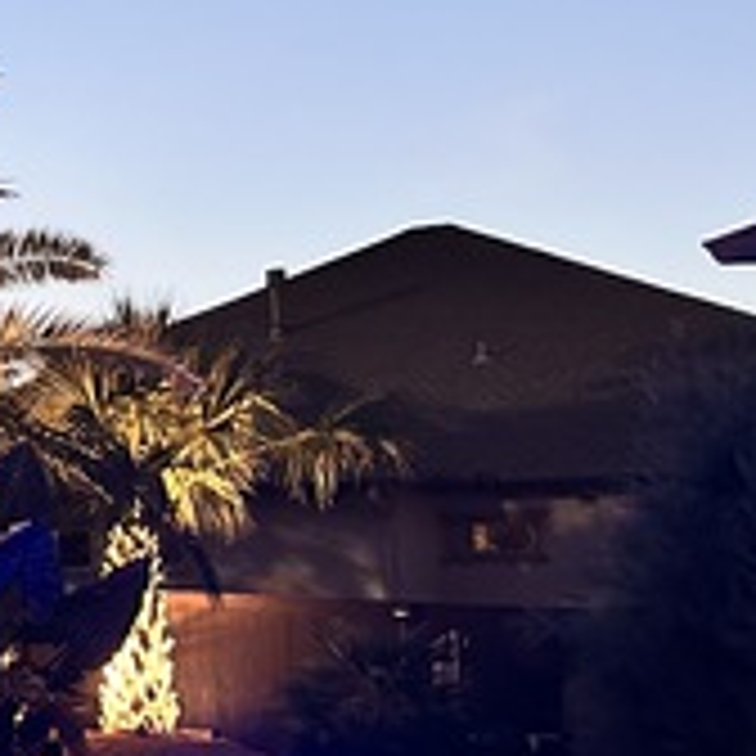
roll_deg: +0.0
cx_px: -418
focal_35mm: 81
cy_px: 477
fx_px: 2001
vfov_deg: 21.3
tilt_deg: +5.2
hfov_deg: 18.6
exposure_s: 1/20
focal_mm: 6.86
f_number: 1.78
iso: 2000
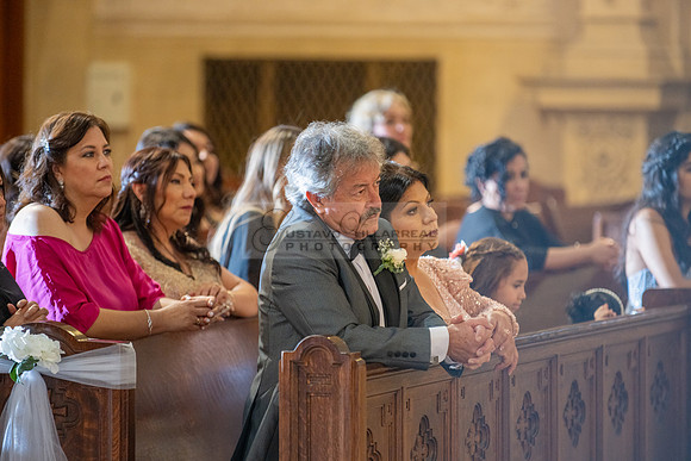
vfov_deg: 6.9
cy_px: 230
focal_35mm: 200
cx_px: 346
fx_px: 3840
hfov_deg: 10.3
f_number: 2.8
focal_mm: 200
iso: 1000
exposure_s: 1/100
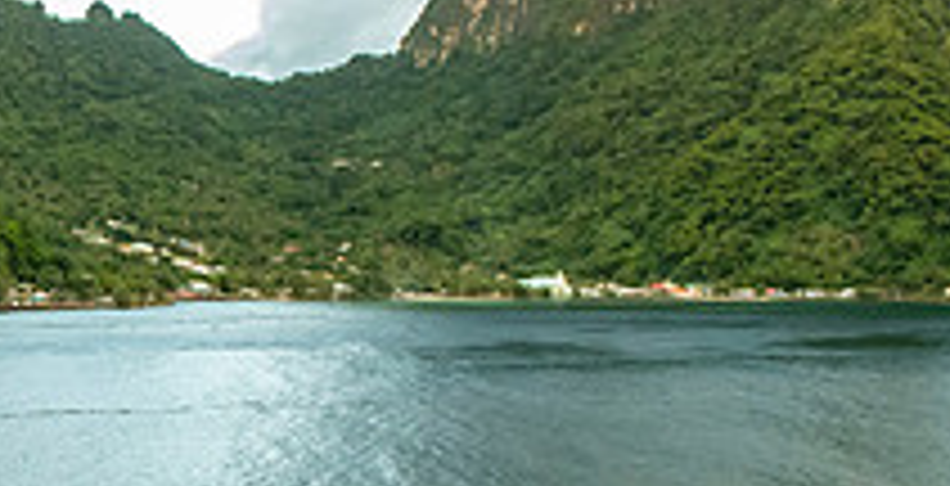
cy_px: 506
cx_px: -78
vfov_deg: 14.3
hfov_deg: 26.1
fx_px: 1899
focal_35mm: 77
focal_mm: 24
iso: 2800
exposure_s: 1/500
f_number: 5.6
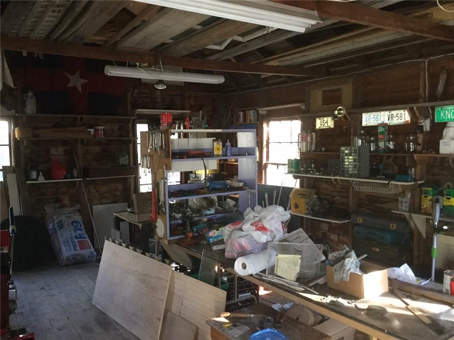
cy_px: 170
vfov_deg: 45.4
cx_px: 227
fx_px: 407
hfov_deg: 58.4
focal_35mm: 31
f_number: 2.4
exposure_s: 1/30
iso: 200
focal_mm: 3.3
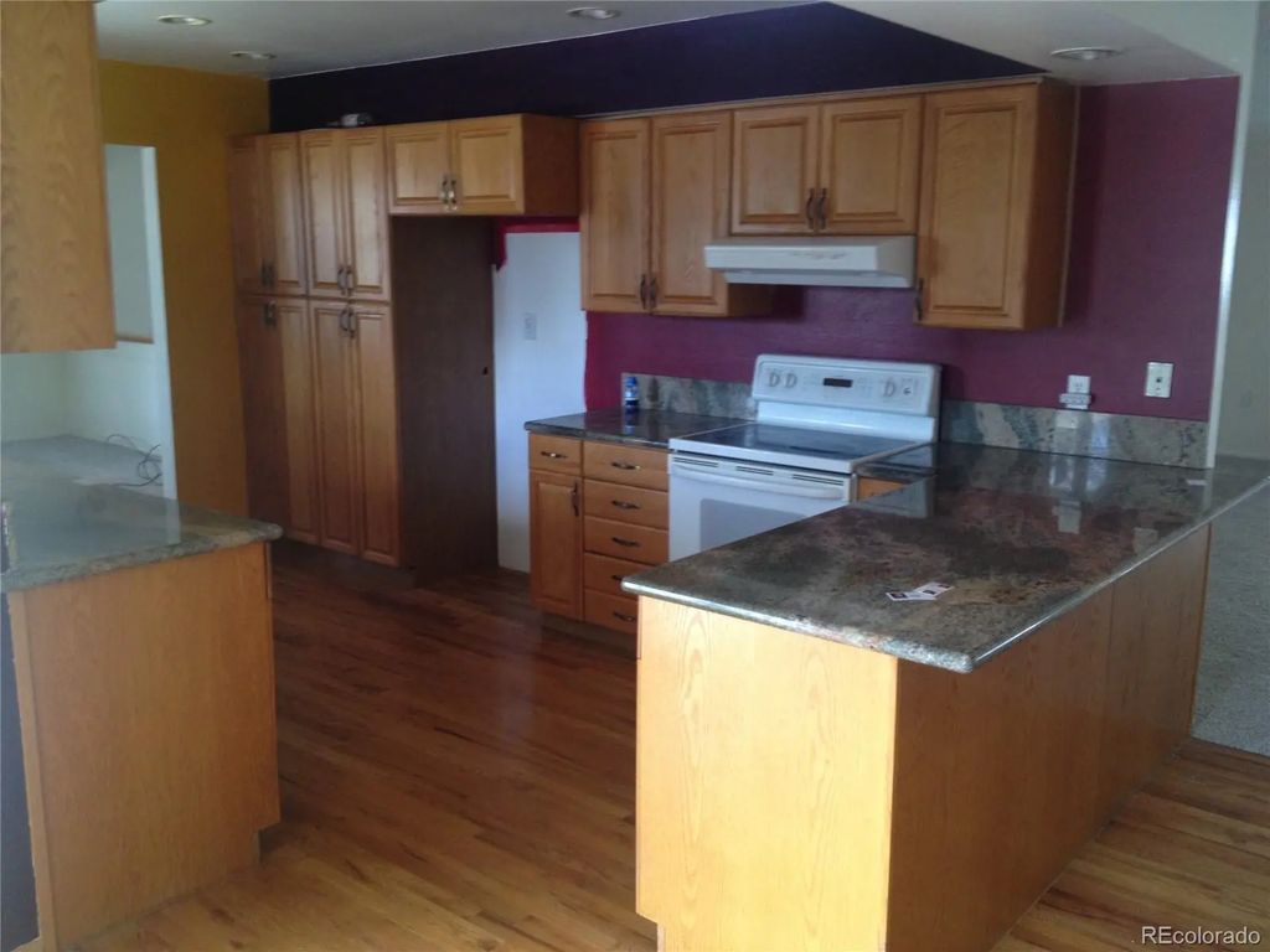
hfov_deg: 52.6
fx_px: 1284
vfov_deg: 40.7
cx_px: 635
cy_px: 476
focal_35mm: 35
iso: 100
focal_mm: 4.28
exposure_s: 1/20
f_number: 2.4
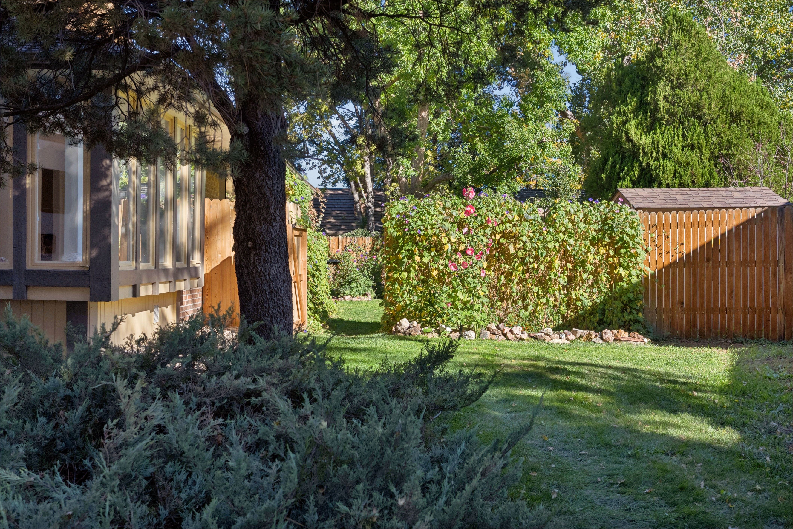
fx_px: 815
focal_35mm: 37
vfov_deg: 36.0
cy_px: 264
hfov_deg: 51.9
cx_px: 396
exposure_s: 1/320
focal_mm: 37
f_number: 9
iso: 200
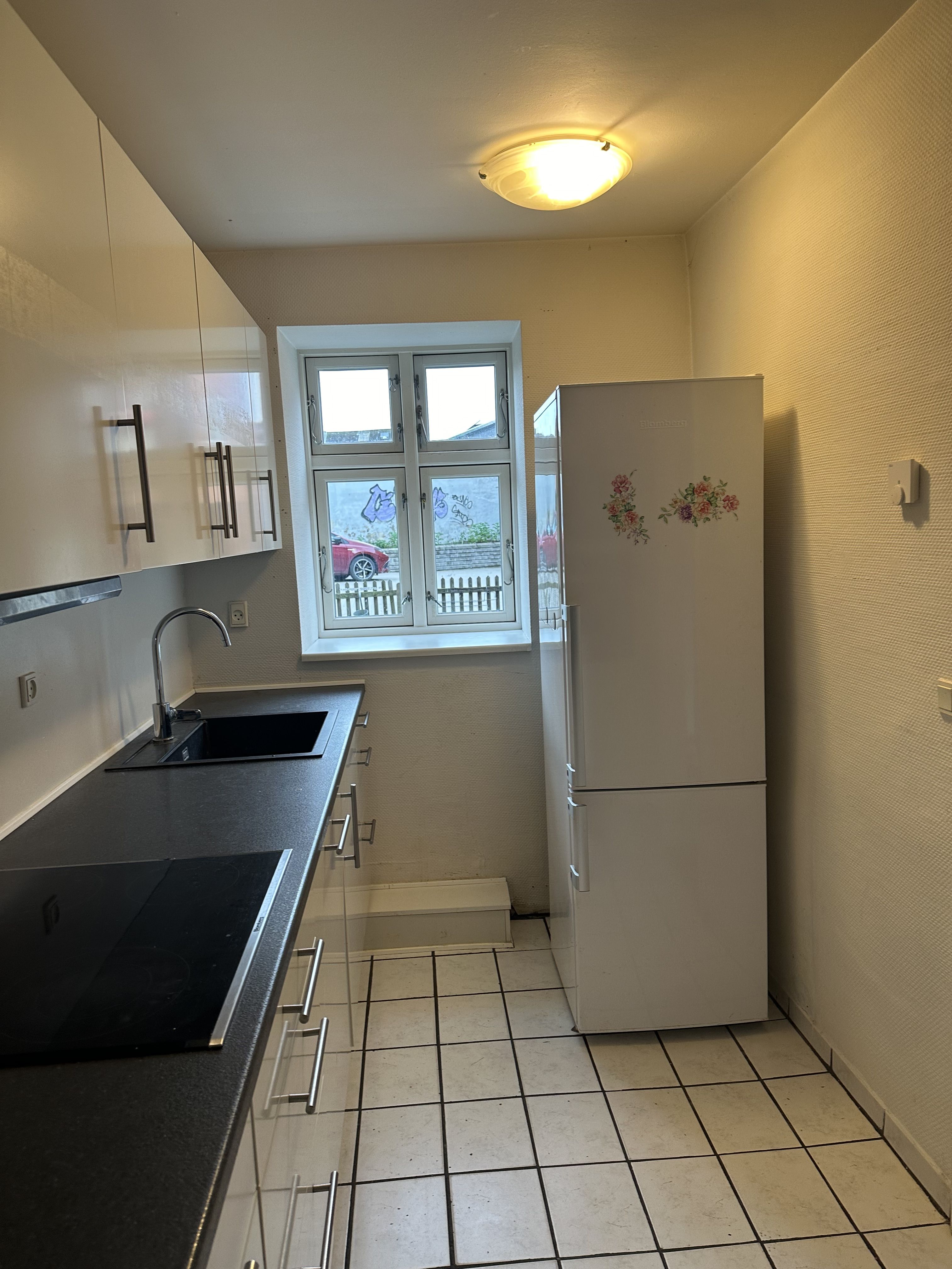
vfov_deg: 71.6
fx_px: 880
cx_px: 476
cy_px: 634
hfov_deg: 56.8
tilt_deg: -5.3
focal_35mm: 24
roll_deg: +1.3
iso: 125
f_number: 1.78
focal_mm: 6.86
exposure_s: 1/50
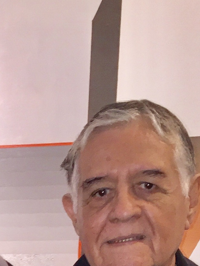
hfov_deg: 12.4
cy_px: 470
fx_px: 878
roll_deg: +0.1
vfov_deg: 15.1
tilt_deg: -16.2
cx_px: -102
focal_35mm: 114
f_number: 2.2
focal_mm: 4.15
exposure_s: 1/16
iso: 100
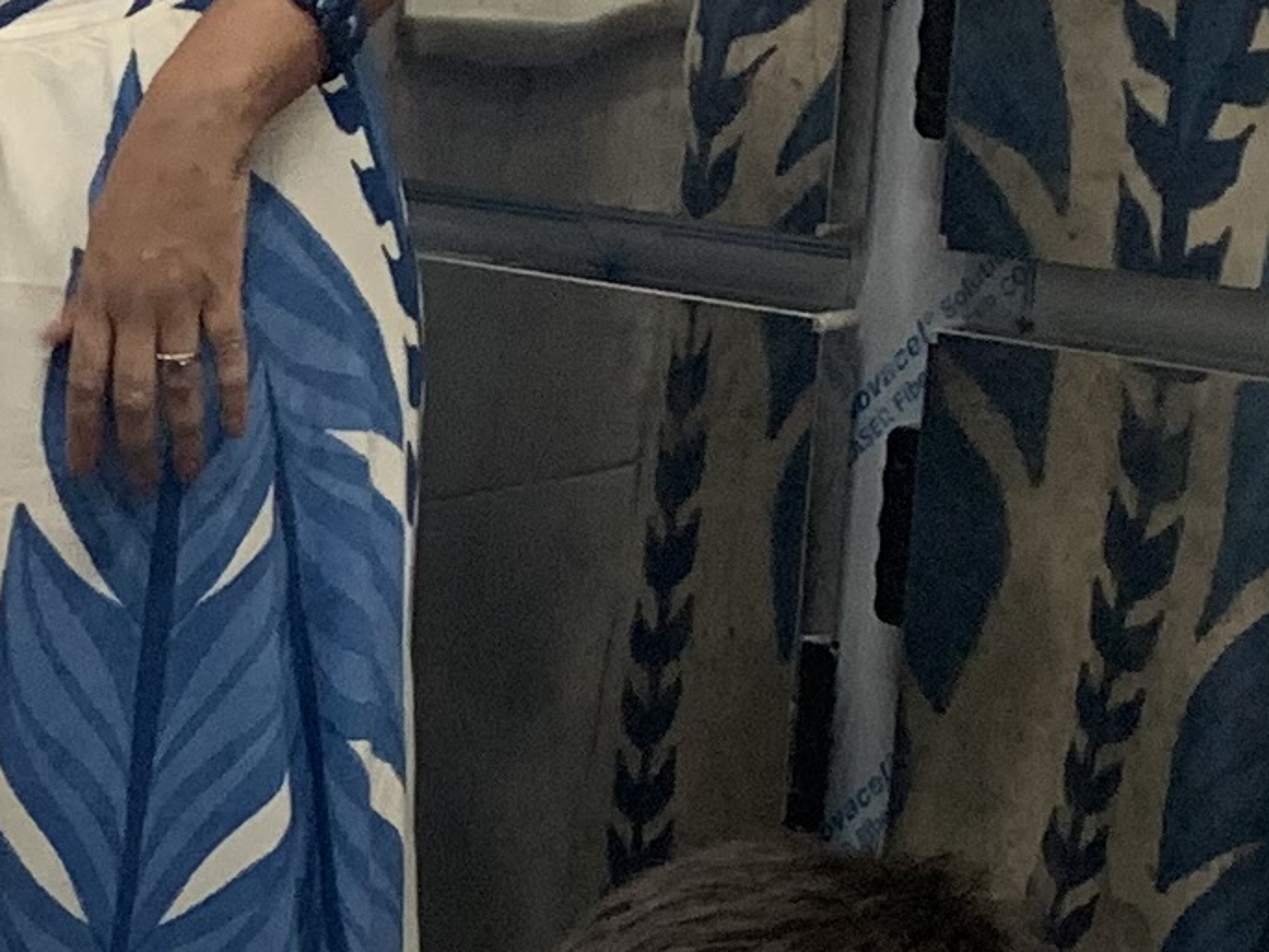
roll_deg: +1.7
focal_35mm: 153
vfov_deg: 9.1
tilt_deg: -23.9
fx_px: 5610
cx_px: -545
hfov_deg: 12.4
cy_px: 1863
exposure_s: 1/60
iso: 80
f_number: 1.8
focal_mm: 4.25
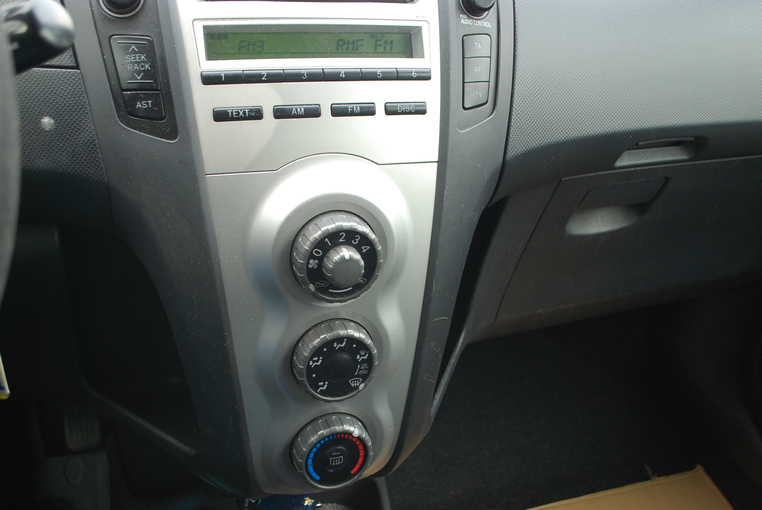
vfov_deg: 37.0
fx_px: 763
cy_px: 255
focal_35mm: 36
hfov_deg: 53.1
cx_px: 381
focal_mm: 24
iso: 400
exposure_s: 1/30
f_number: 4.2
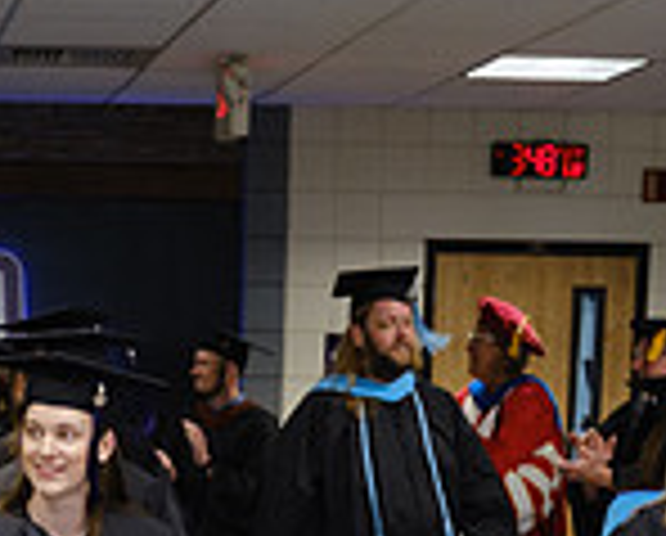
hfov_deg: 15.5
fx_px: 2390
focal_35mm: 121
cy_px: 777
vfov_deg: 12.2
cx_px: -32
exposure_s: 1/125
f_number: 2.8
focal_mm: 22
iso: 1250
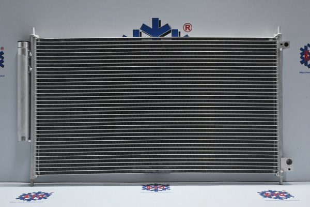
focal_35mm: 38
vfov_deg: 35.5
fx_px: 323
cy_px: 104
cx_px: 155
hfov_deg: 51.3
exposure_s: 1/40
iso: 360
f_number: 4.2
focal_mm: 25
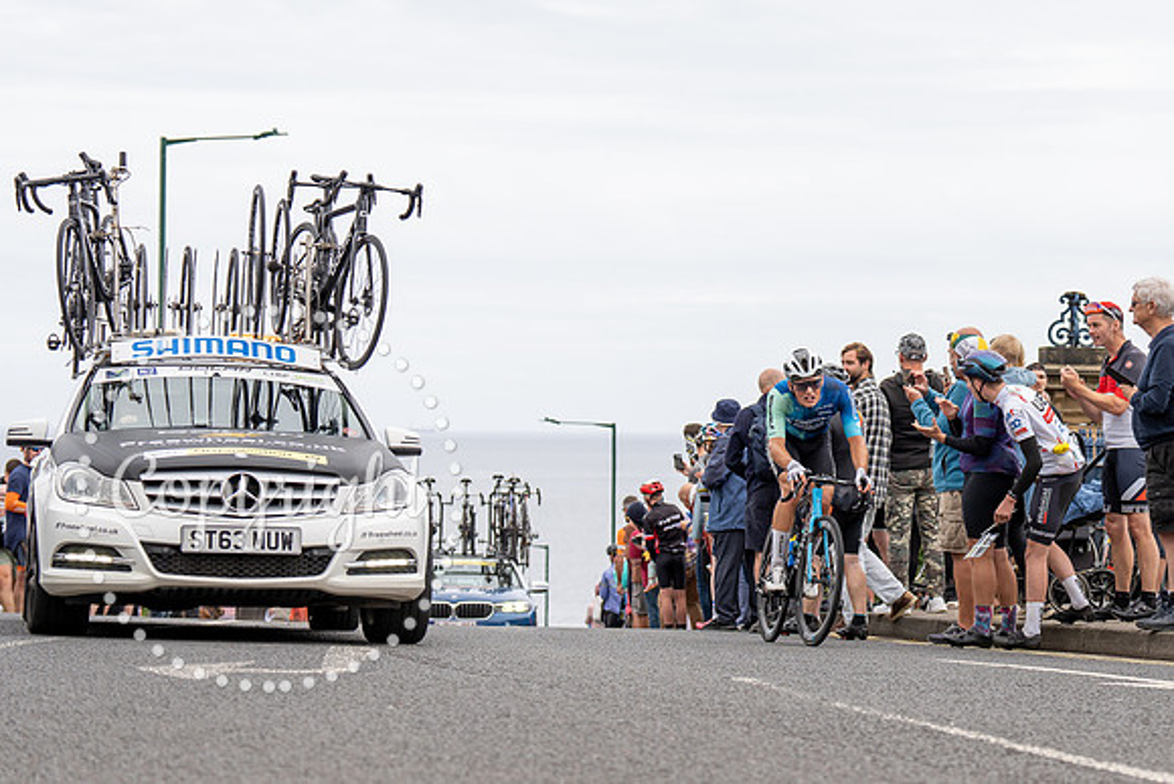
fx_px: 3077
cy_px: 459
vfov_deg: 14.5
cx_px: 791
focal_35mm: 94
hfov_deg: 21.5
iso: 320
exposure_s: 1/1000
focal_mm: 70
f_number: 3.5
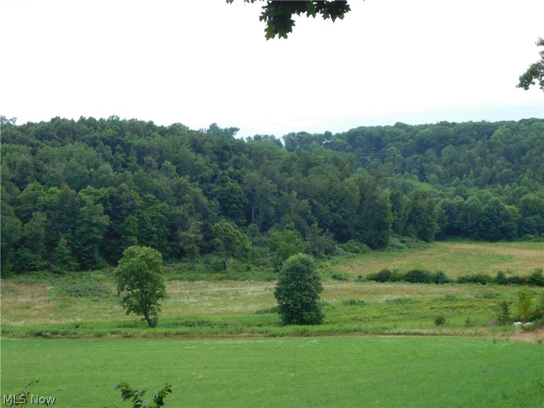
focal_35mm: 59
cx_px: 272
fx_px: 927
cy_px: 204
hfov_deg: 32.7
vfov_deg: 24.8
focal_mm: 10.4
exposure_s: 1/320
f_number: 4
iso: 125
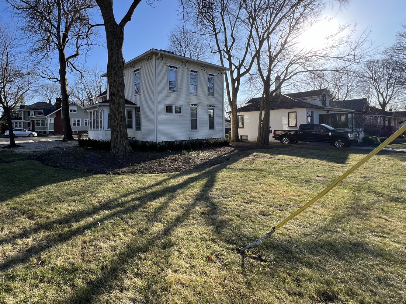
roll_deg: +1.0
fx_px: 199
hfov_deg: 89.3
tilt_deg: +0.5
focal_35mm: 17
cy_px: 127
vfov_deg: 74.2
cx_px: 154
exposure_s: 1/541
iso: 32
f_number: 1.8
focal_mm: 1.57
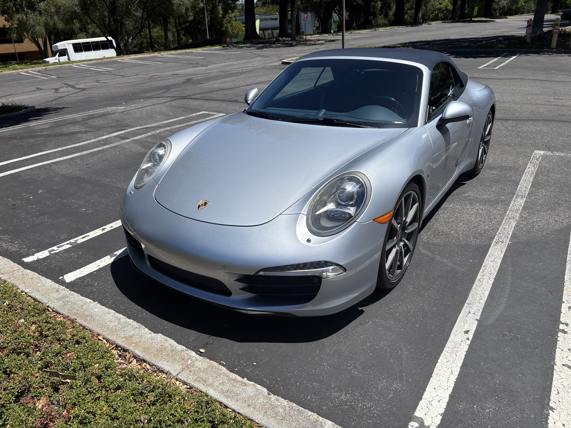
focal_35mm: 26
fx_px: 429
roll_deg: +4.5
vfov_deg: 53.1
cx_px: 286
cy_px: 214
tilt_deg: -21.0
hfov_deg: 67.3
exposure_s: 1/4608
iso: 50
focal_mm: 5.96
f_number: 1.6
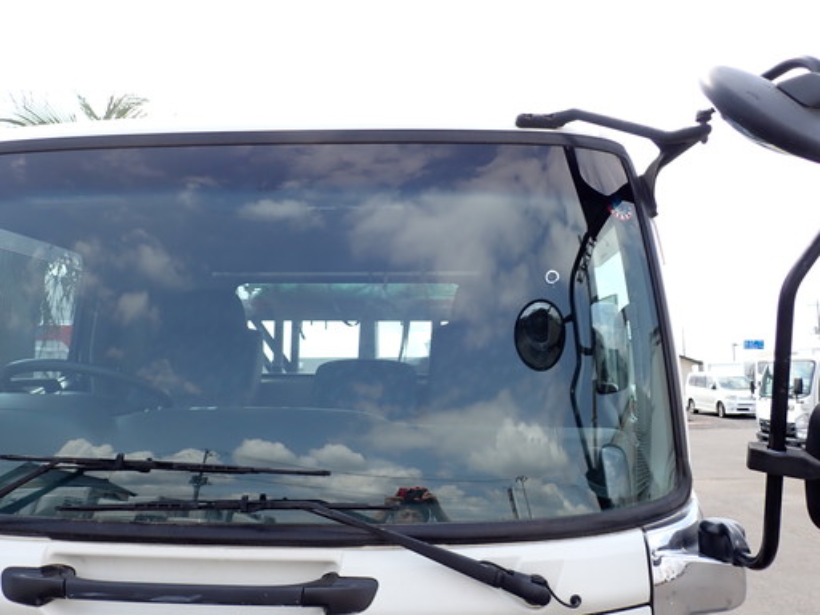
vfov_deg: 54.9
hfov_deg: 69.4
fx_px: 592
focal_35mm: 25
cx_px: 410
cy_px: 308
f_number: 2.8
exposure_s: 1/400
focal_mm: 4.5
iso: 100
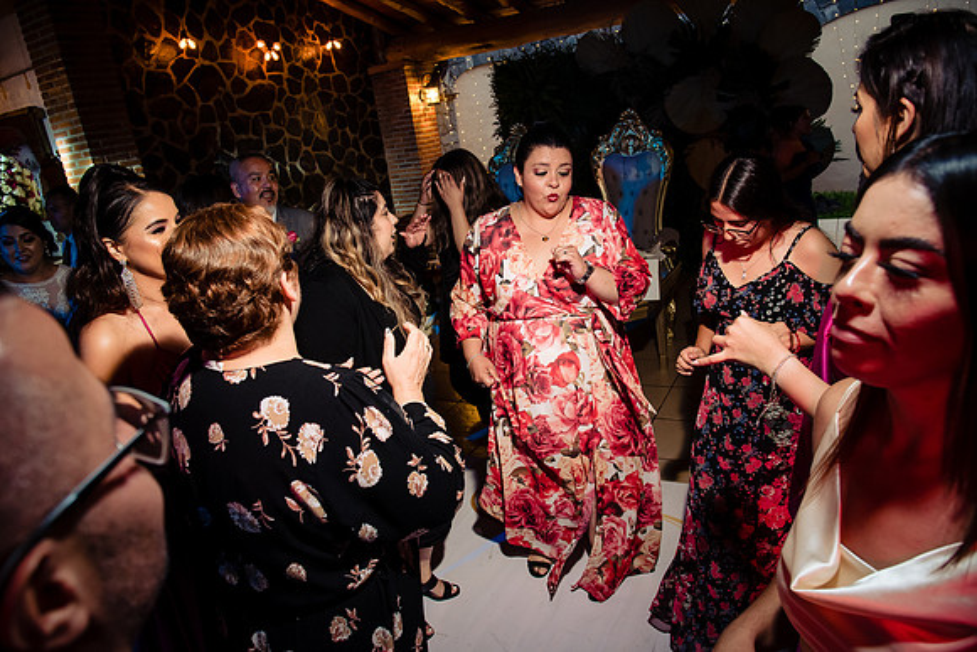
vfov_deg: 53.2
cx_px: 488
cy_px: 326
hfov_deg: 73.7
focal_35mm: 24
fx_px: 651
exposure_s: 1/80
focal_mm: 24
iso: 2000
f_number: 7.1
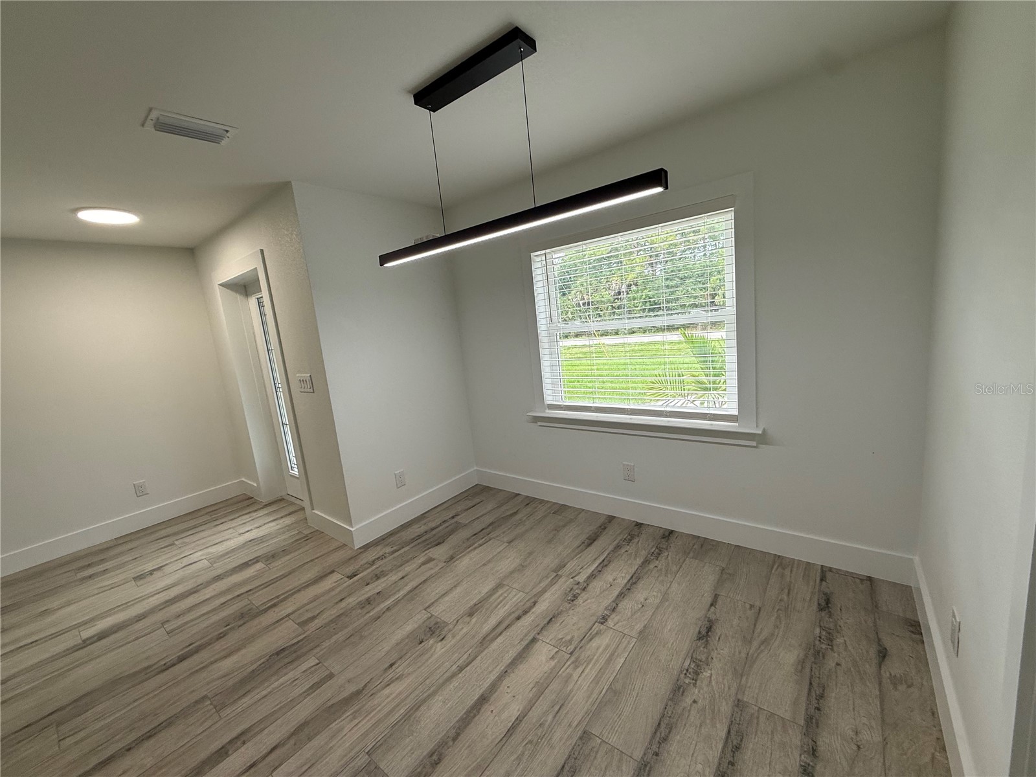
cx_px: 518
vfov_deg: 85.7
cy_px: 388
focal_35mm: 14
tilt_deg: -9.4
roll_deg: +6.0
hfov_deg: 102.1
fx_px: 419
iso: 100
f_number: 2.2
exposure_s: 1/120
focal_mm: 2.22
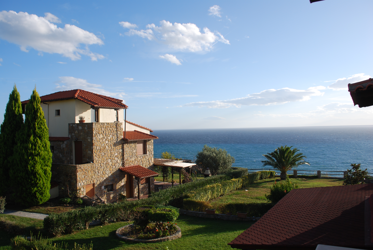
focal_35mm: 30
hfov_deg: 61.9
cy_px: 125
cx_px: 186
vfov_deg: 43.7
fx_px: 311
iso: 100
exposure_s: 1/250
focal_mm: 20
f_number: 8
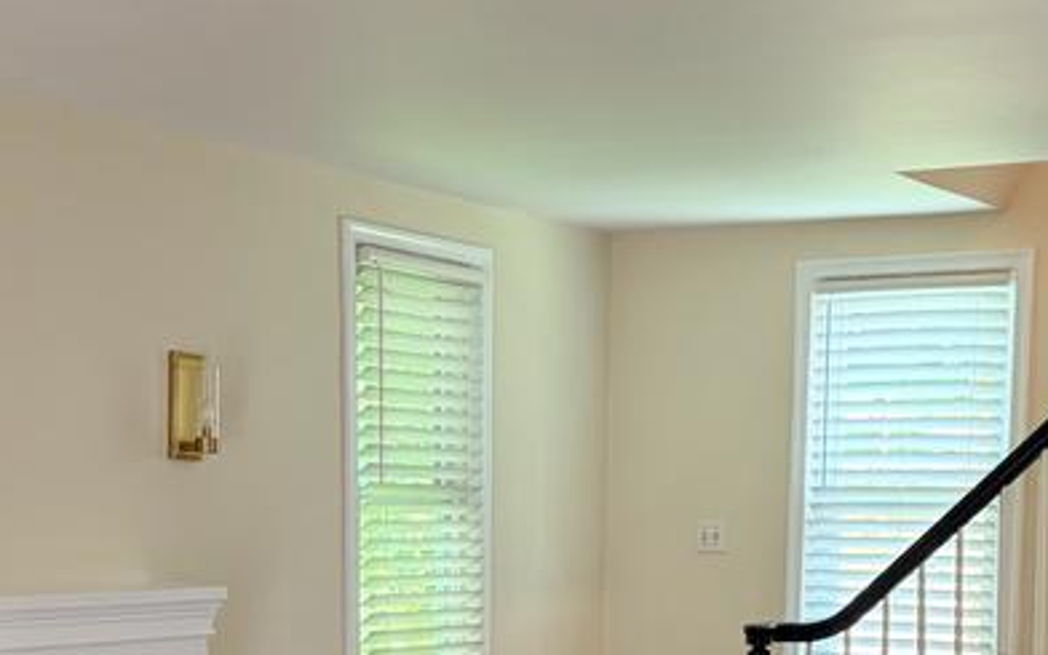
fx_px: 2056
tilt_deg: -6.8
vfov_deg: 17.4
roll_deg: -0.6
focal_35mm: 72
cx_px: 505
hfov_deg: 28.6
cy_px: 762
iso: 125
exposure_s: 1/60
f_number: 1.6
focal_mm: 5.96
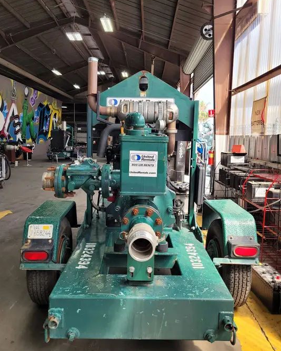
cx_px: 136
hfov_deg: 51.6
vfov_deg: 62.1
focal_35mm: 28
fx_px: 291
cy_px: 161
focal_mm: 5.4
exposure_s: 1/162
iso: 40
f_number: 1.8
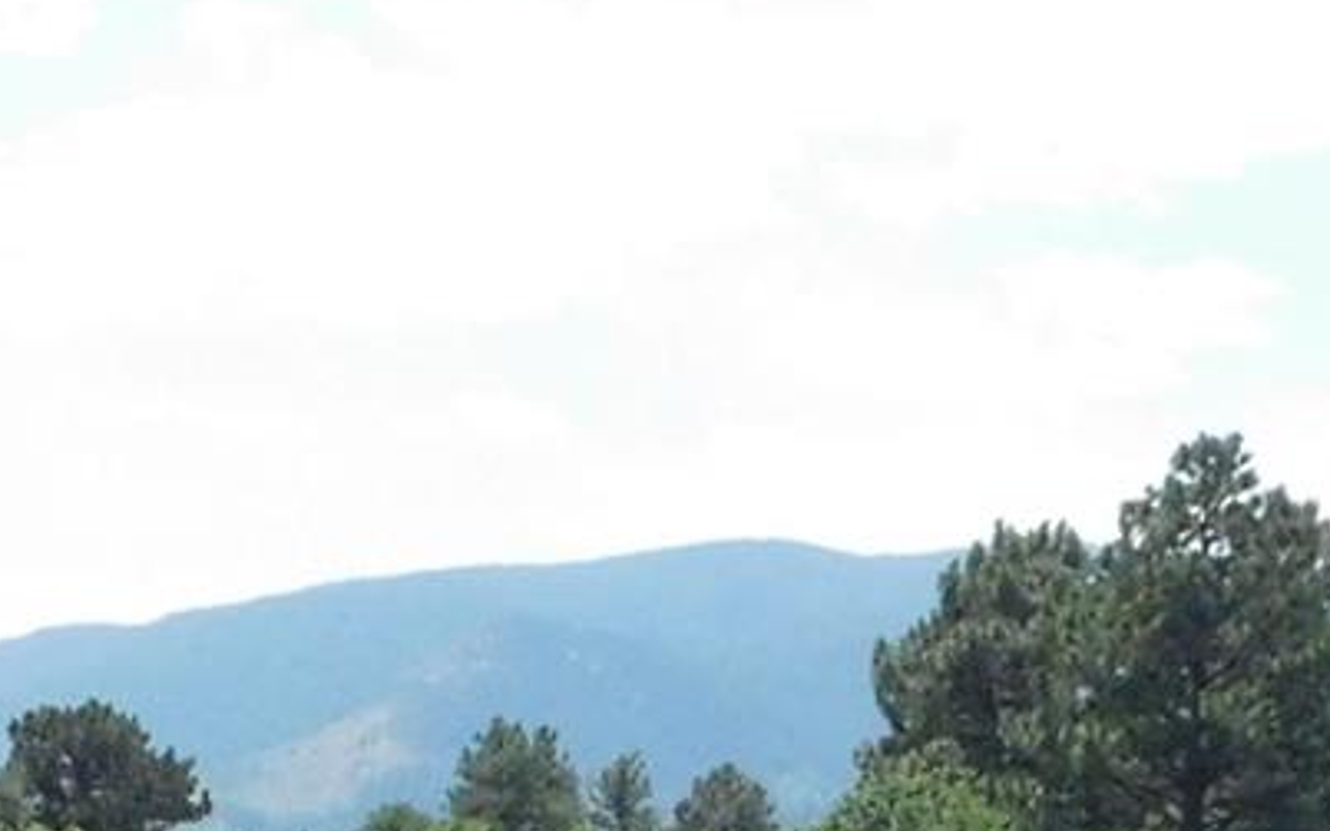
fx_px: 4131
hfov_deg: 18.1
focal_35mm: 114
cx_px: 291
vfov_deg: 11.1
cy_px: 1208
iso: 800
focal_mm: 5.3
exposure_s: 1/1500
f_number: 6.4
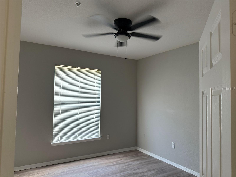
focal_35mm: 24
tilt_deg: +2.5
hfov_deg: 71.6
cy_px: 88
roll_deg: -1.1
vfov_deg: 56.8
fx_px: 164
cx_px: 118
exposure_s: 1/60
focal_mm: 6.76
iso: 200
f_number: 1.78
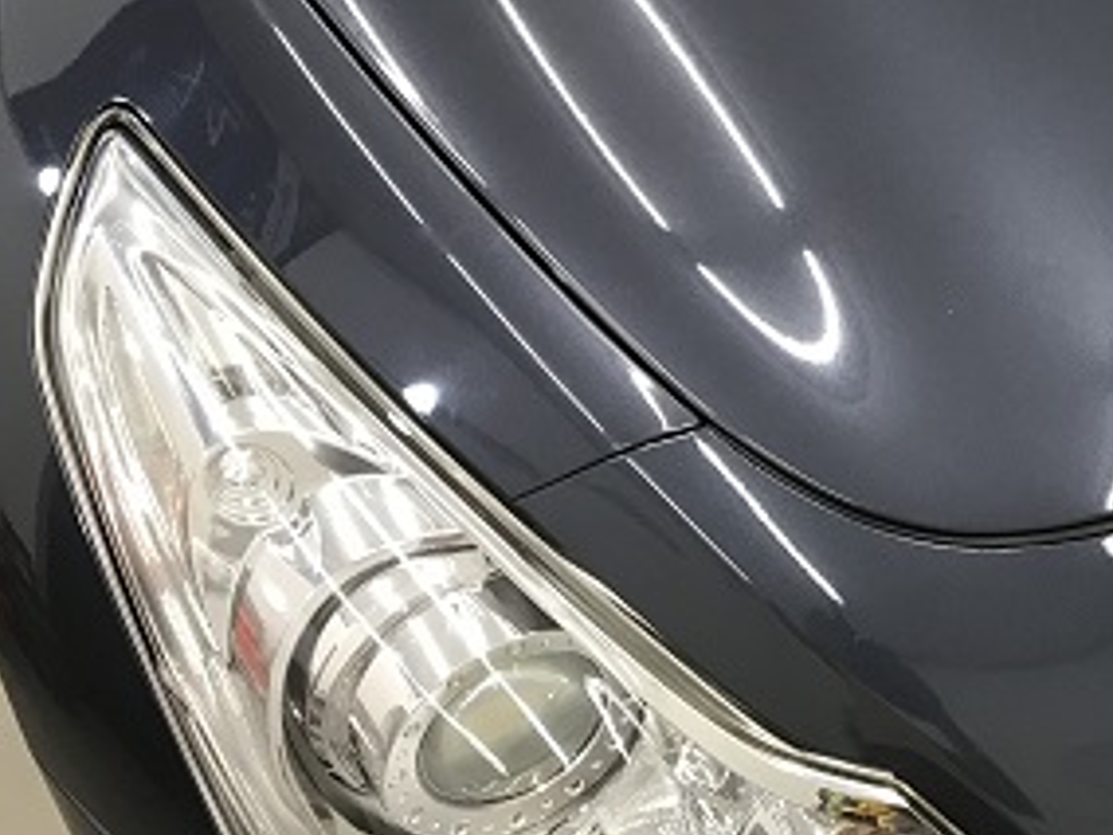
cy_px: -63
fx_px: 2026
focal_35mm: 63
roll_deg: +5.8
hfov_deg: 28.3
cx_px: 1187
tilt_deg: -34.2
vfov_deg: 22.1
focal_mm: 3.99
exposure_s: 1/33
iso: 32
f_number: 1.8
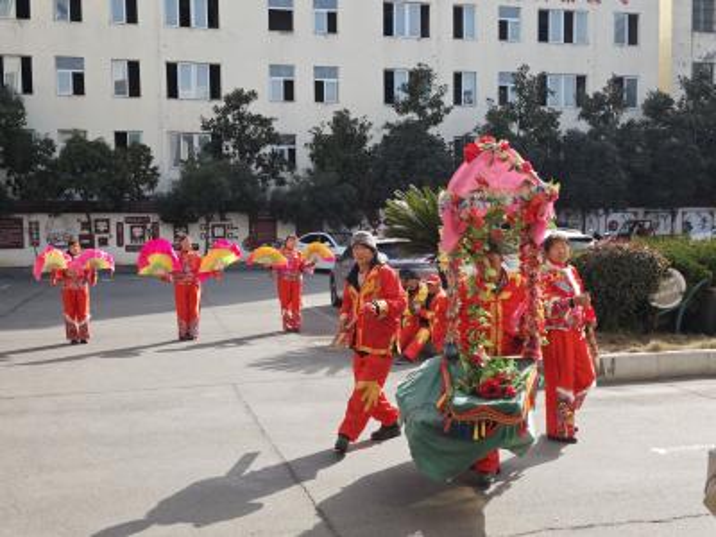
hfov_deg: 47.9
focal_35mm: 39
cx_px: 358
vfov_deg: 36.8
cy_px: 268
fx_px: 807
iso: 50
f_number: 1.6
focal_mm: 6.55
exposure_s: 1/982
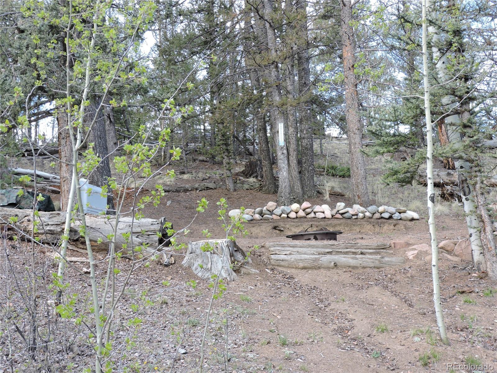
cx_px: 248
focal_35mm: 47
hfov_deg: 40.4
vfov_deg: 30.9
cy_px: 186
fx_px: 675
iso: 100
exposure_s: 1/50
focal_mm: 8.4
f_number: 3.5
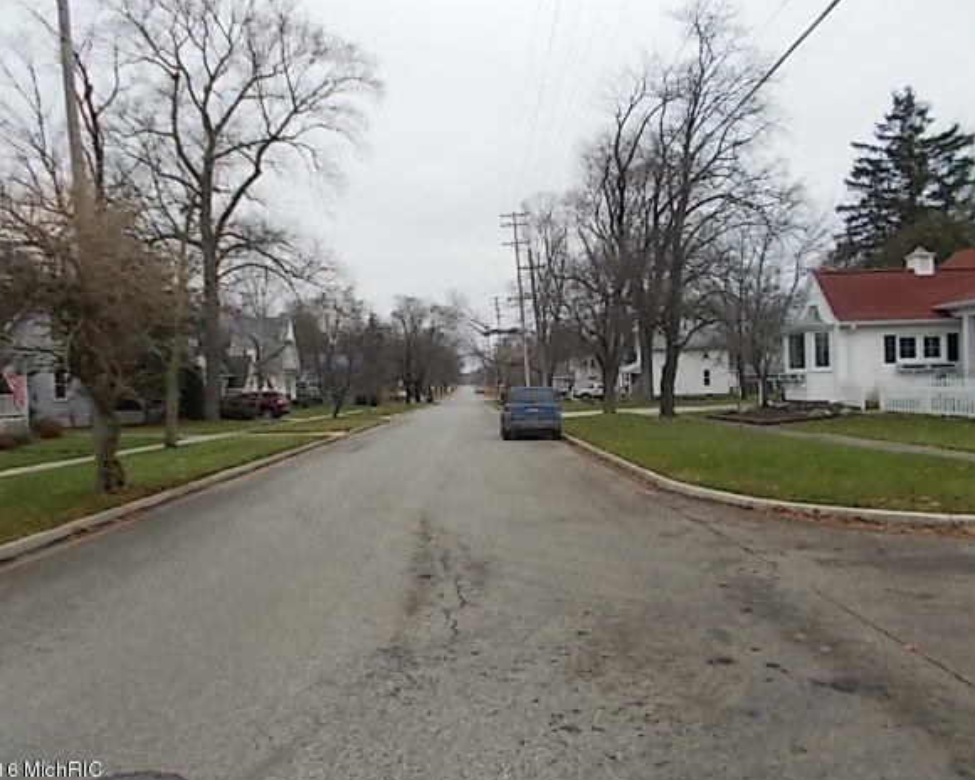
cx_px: 484
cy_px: 400
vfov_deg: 51.5
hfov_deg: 62.2
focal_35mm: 28
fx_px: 808
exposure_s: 1/160
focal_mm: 4.6
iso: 80
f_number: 3.2
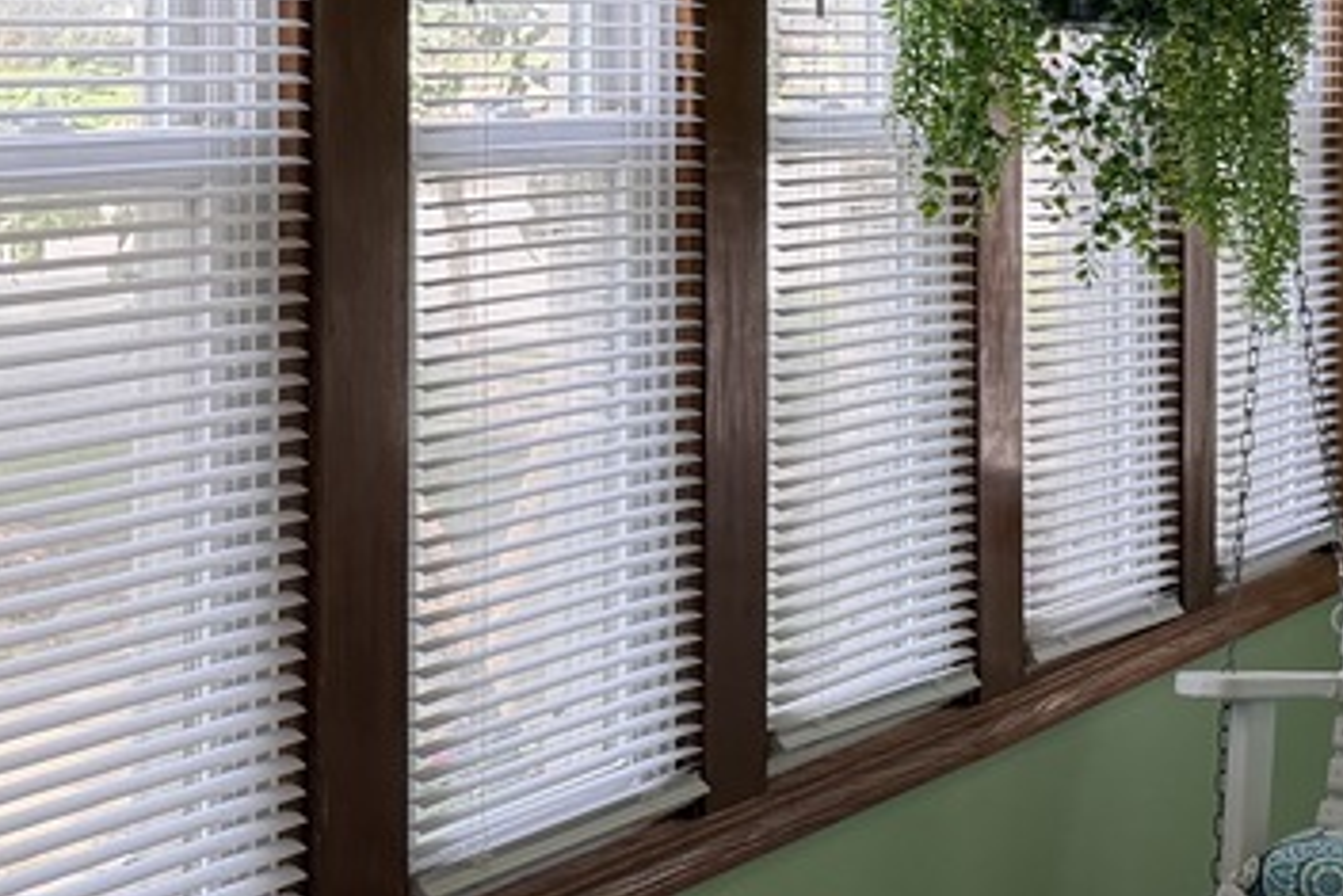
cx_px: 839
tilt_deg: -1.0
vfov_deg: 13.3
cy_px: 92
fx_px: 3807
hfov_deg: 20.0
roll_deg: +0.3
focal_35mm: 102
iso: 80
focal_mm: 6.76
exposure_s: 1/272
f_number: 1.78
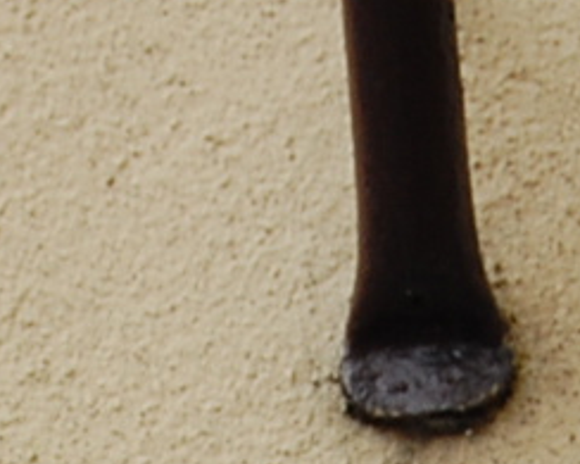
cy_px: 1135
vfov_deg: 4.6
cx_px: 297
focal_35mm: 329
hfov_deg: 5.9
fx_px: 5645
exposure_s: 1/100
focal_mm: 38
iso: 400
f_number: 6.3
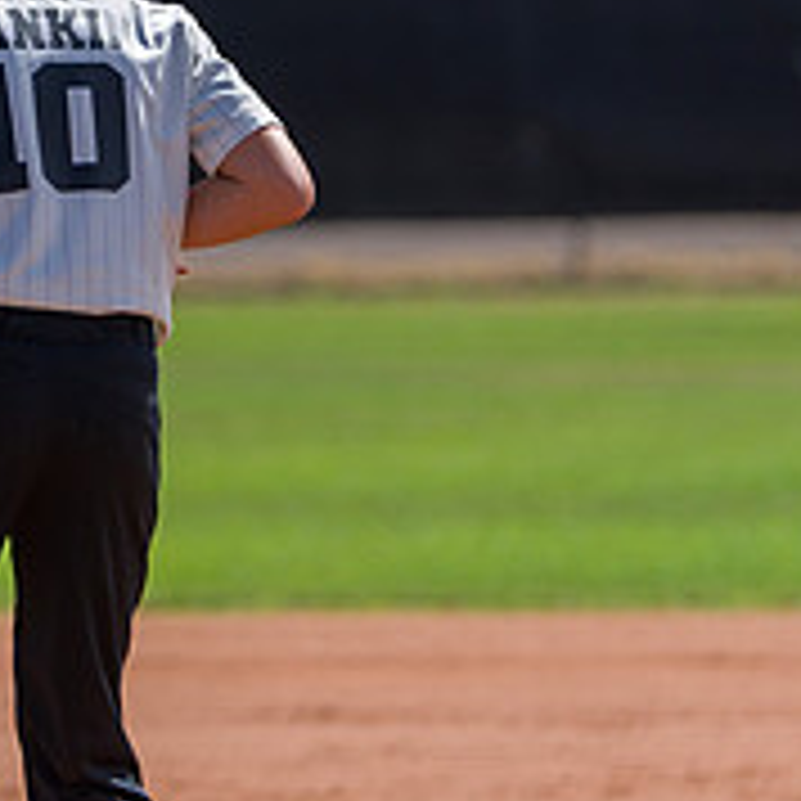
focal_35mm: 884
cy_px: 486
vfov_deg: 2.0
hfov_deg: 2.0
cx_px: -219
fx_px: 23143
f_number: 5.6
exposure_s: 1/2000
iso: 500
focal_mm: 280
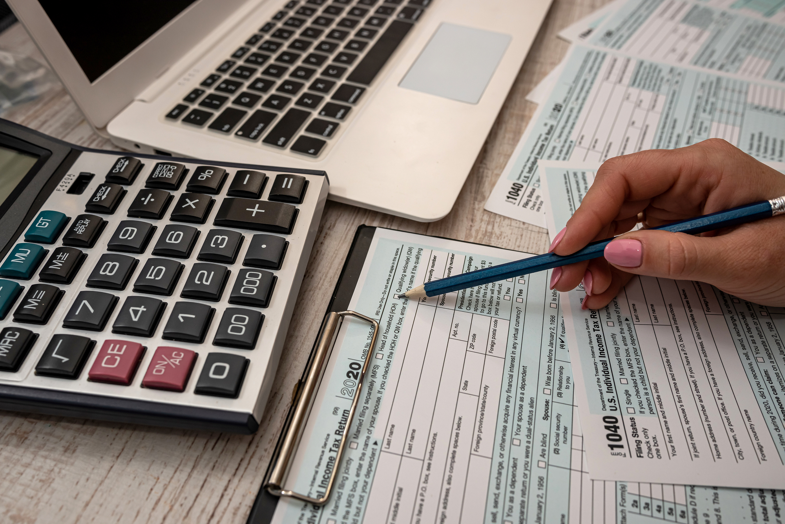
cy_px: 262
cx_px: 392
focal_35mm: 32
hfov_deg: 58.7
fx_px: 698
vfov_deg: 41.1
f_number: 7.1
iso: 250
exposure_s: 1/160
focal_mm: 32
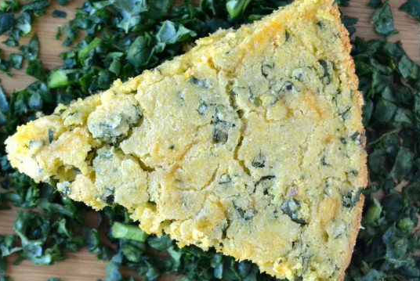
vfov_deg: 12.8
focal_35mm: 108
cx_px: 196
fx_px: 1258
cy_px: 152
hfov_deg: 19.0
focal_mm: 55
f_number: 5.6
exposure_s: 1/500
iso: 3200
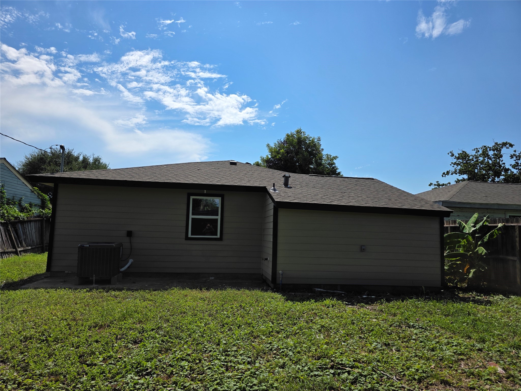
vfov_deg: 58.9
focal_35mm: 23
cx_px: 260
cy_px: 196
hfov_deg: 73.9
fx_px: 346
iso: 64
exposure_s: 1/7944
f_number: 1.7
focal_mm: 6.3
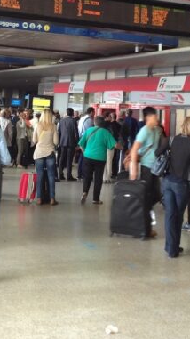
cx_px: 83
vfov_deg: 26.1
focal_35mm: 80
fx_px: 717
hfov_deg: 15.1
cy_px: 76
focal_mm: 4.28
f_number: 2.4
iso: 50
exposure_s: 1/30
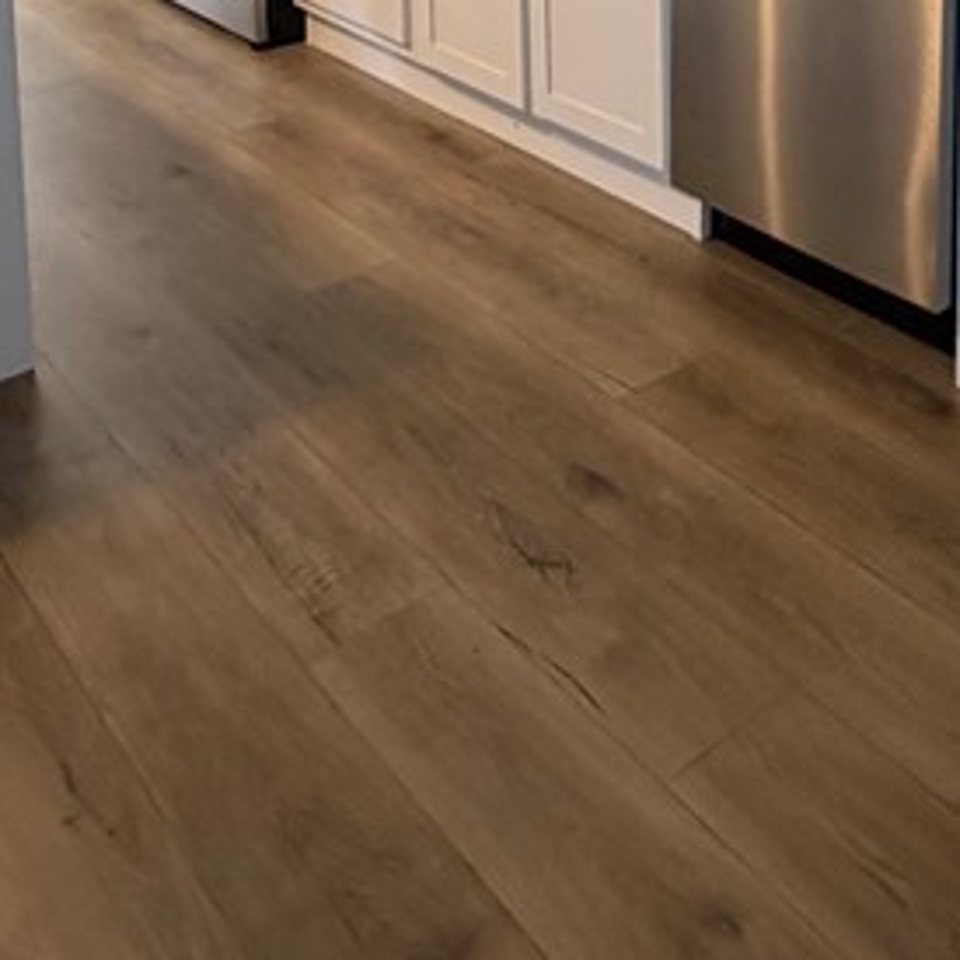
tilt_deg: -7.5
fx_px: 1443
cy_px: -297
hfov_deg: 36.4
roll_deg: +1.0
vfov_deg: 29.4
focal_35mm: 46
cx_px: 639
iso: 250
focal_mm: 2.22
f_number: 2.2
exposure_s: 1/60
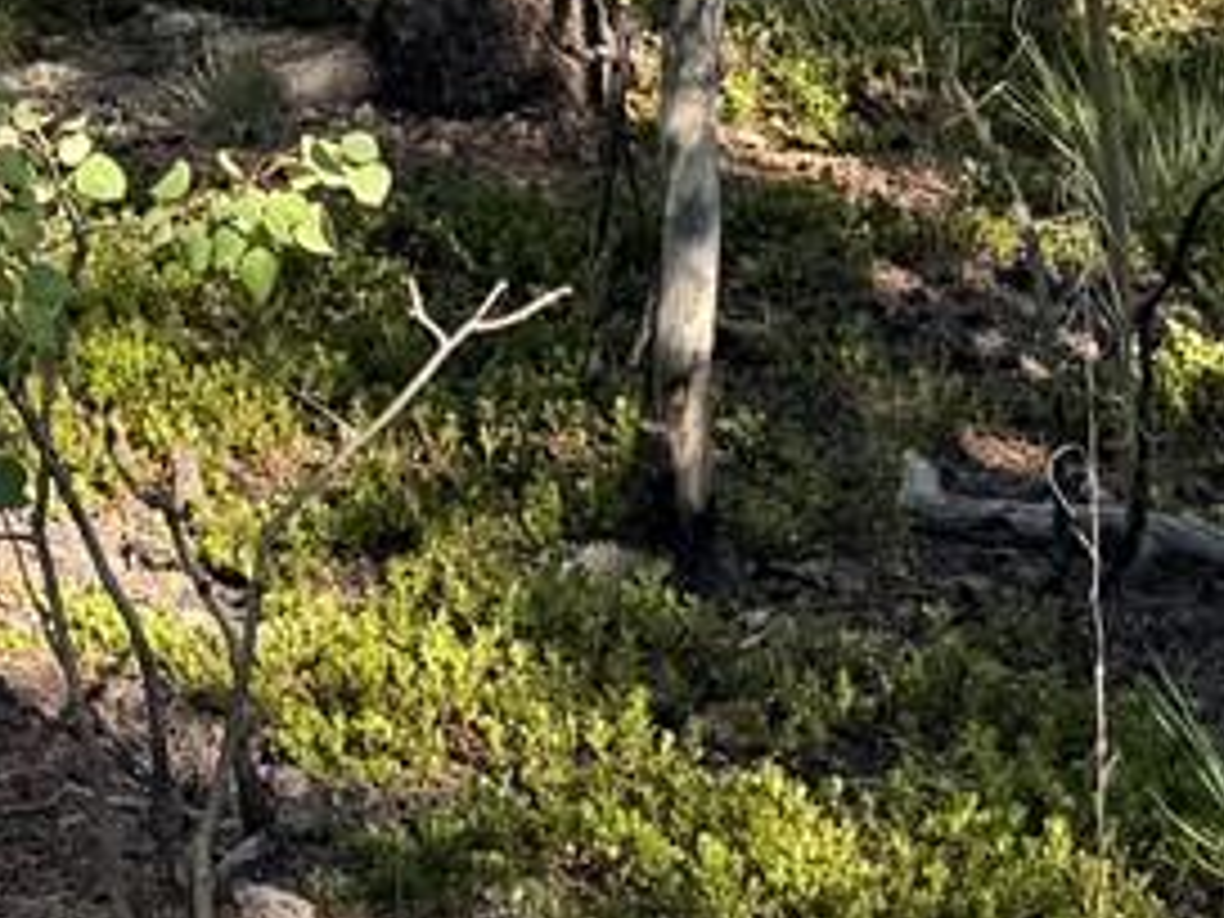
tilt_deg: +0.7
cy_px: -684
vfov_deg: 10.0
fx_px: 4986
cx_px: -747
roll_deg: -1.6
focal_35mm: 141
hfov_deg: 13.0
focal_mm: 6.76
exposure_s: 1/1193
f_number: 1.78
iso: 80
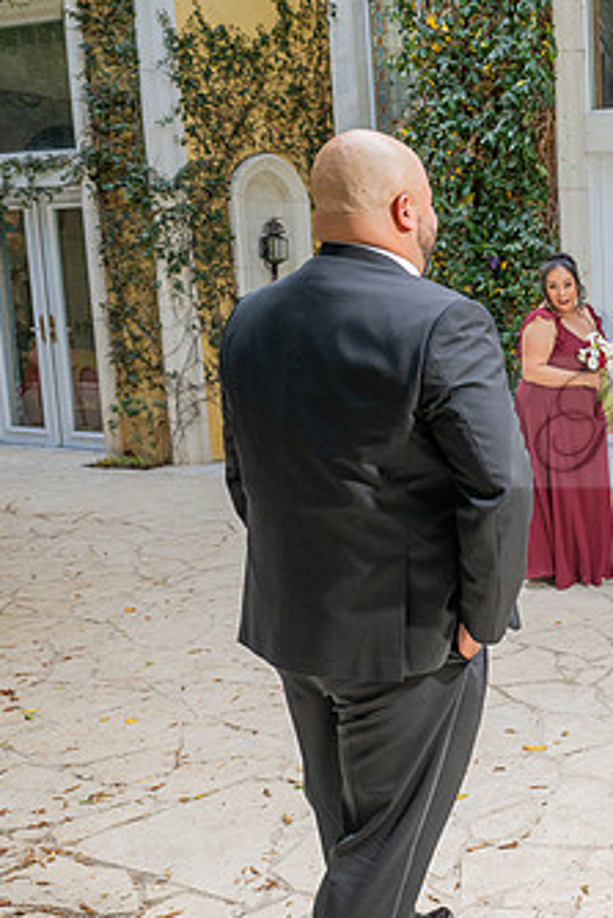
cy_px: 465
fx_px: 1148
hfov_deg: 25.4
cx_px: 815
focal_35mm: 45
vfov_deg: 43.6
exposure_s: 1/200
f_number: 5
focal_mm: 24
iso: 200
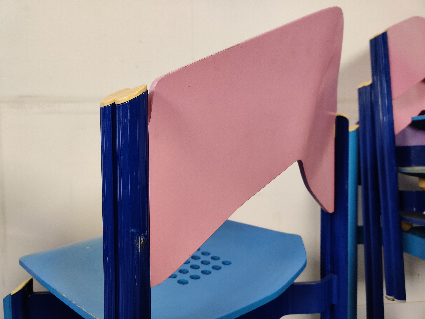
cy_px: 160
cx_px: 212
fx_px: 331
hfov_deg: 65.3
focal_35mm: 27
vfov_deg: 51.4
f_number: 1.65
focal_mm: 4.75
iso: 200
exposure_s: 1/100
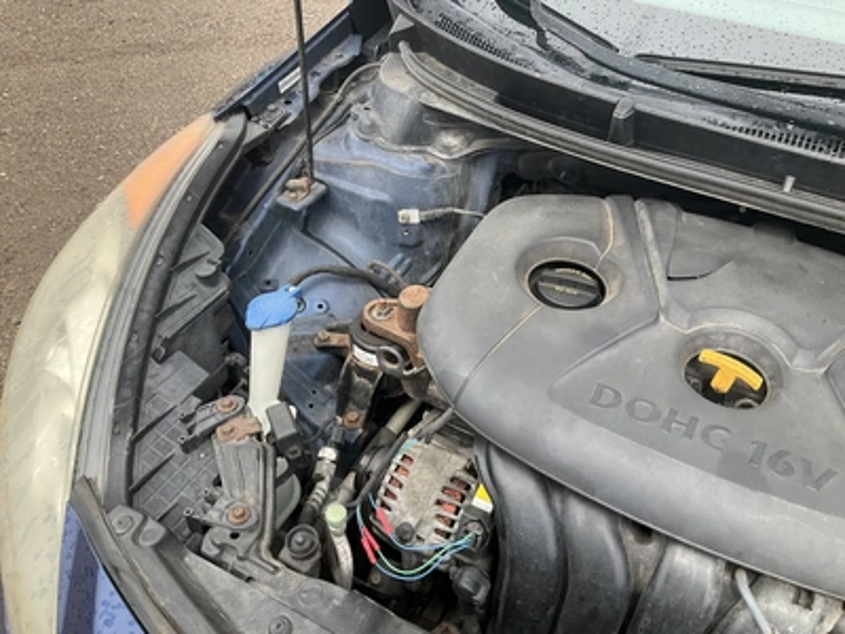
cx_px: 422
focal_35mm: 29
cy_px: 317
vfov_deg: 48.2
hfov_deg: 61.7
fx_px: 708
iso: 25
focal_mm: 3
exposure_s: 1/394
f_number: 1.8
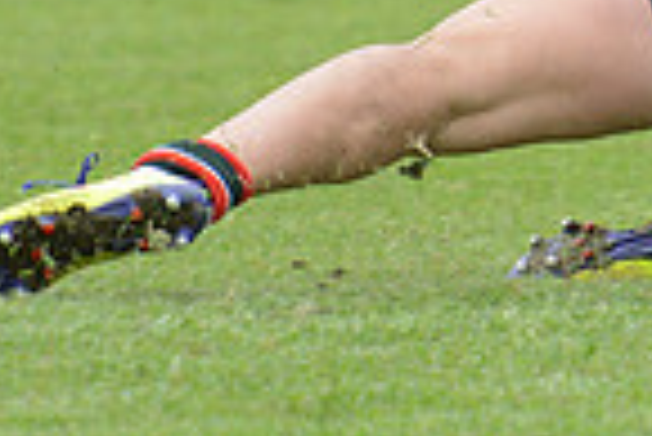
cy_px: -425
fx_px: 17349
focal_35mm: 957
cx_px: 962
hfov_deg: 2.2
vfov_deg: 1.4
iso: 400
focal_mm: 240
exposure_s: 1/500
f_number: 4
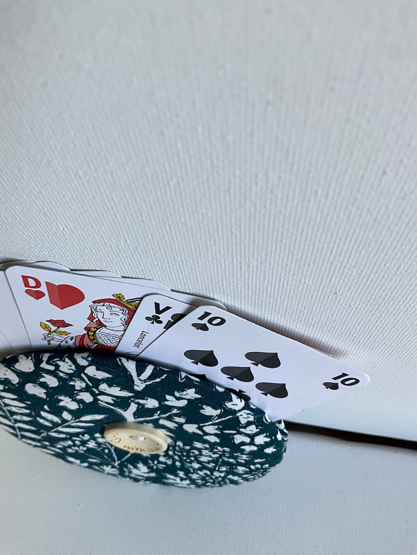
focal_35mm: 29
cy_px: 278
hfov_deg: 48.2
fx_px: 466
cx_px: 208
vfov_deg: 61.7
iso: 32
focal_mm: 3
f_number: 1.8
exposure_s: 1/100
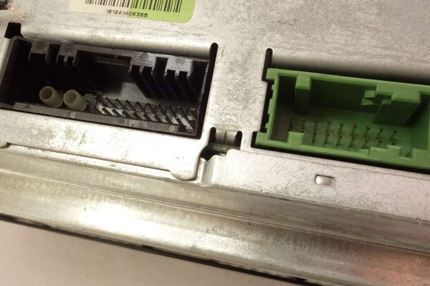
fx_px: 549
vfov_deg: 29.1
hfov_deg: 42.3
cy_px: 104
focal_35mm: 46
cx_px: 150
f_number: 9
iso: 1000
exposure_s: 1/30
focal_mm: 10.4
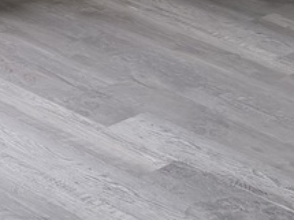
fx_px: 1367
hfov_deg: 11.8
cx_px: -122
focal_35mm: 161
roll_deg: -0.1
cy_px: -428
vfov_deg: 8.0
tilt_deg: -3.3
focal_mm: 6.76
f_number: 1.78
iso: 100
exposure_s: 1/333
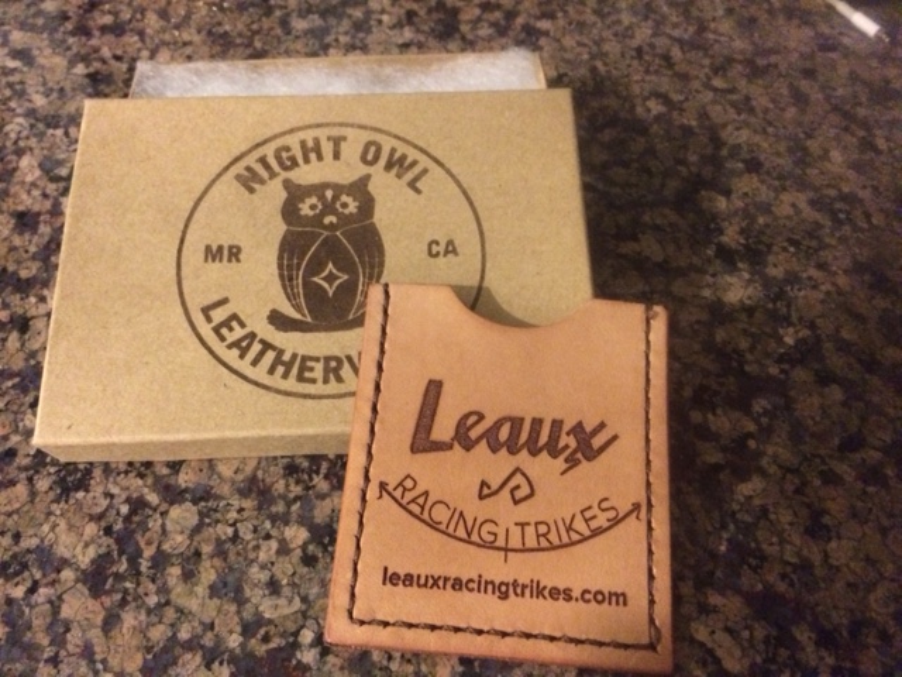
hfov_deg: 61.7
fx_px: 756
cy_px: 338
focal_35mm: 29
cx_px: 451
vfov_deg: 48.2
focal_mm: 4.15
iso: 500
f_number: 2.2
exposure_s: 1/15
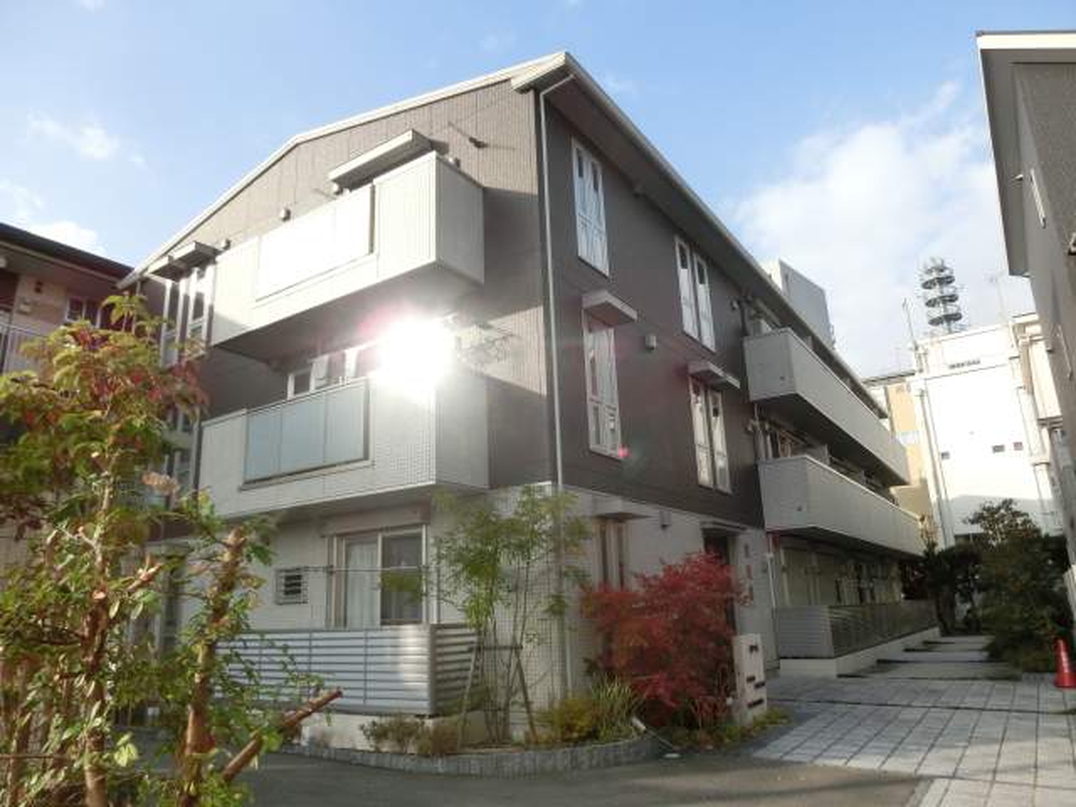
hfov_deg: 71.6
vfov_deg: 56.8
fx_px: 746
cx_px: 538
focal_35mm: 24
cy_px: 404
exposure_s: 1/640
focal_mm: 4.24
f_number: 3
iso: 80
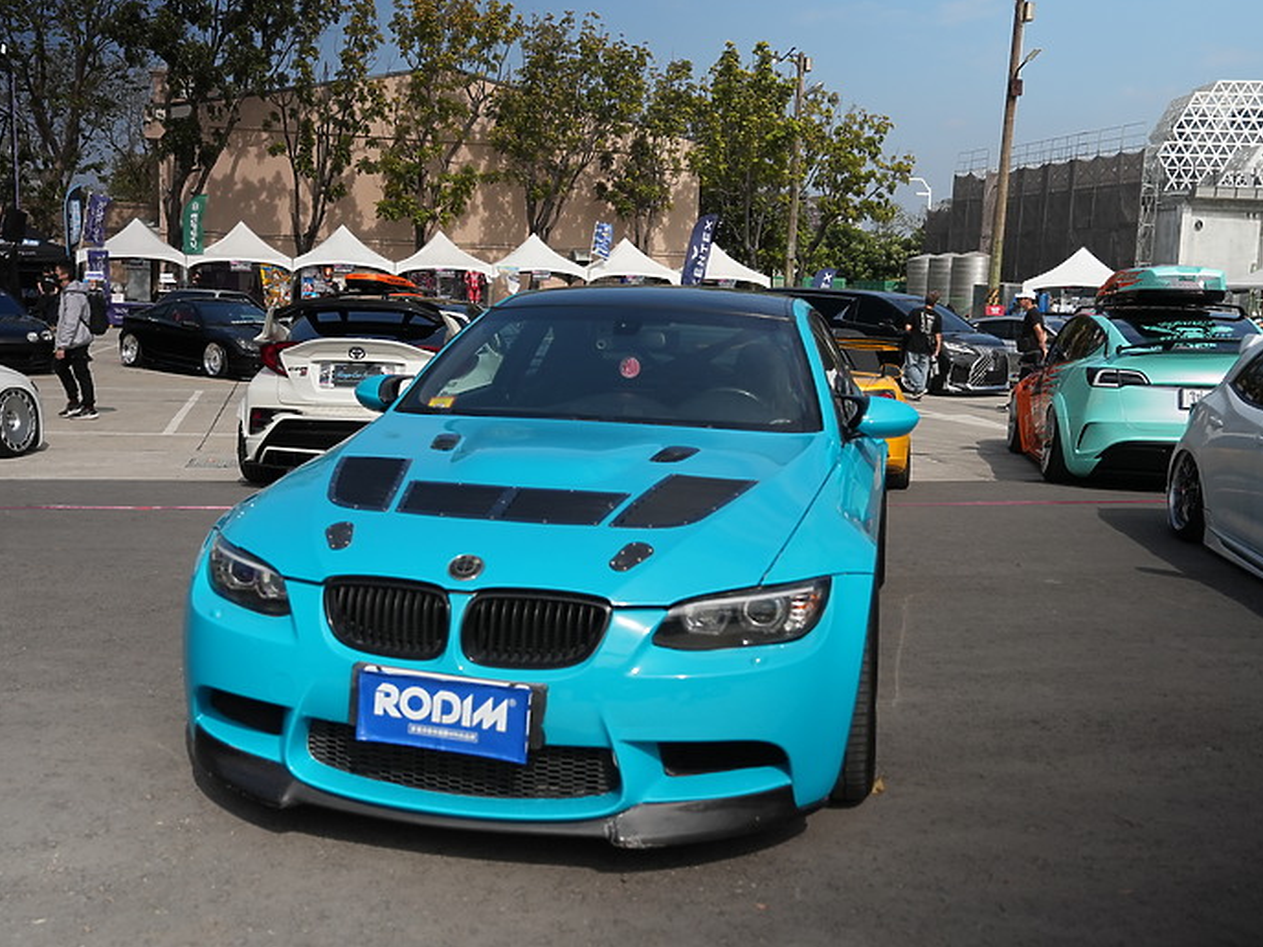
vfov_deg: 39.7
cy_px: 471
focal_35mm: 36
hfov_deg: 51.4
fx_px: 1313
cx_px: 624
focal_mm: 33
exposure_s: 1/160
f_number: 4
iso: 1000
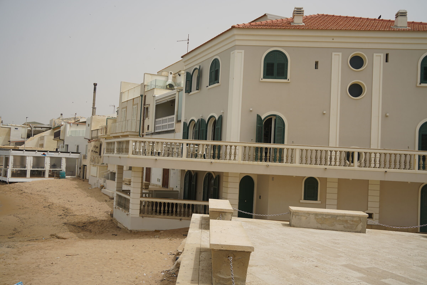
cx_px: 214
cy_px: 142
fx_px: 368
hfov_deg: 60.3
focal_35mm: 31
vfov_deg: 42.3
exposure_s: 1/500
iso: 100
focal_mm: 31
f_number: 7.1
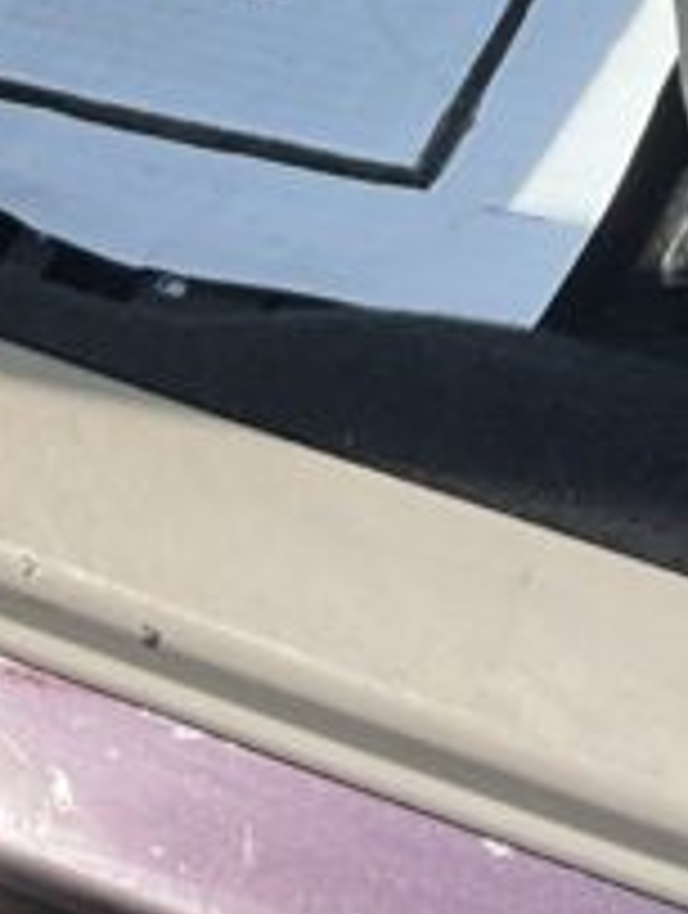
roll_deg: -2.3
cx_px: 1300
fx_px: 3857
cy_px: -995
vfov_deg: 11.9
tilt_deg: -37.5
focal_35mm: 146
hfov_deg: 9.6
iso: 16
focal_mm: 3
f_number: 1.8
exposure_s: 1/842
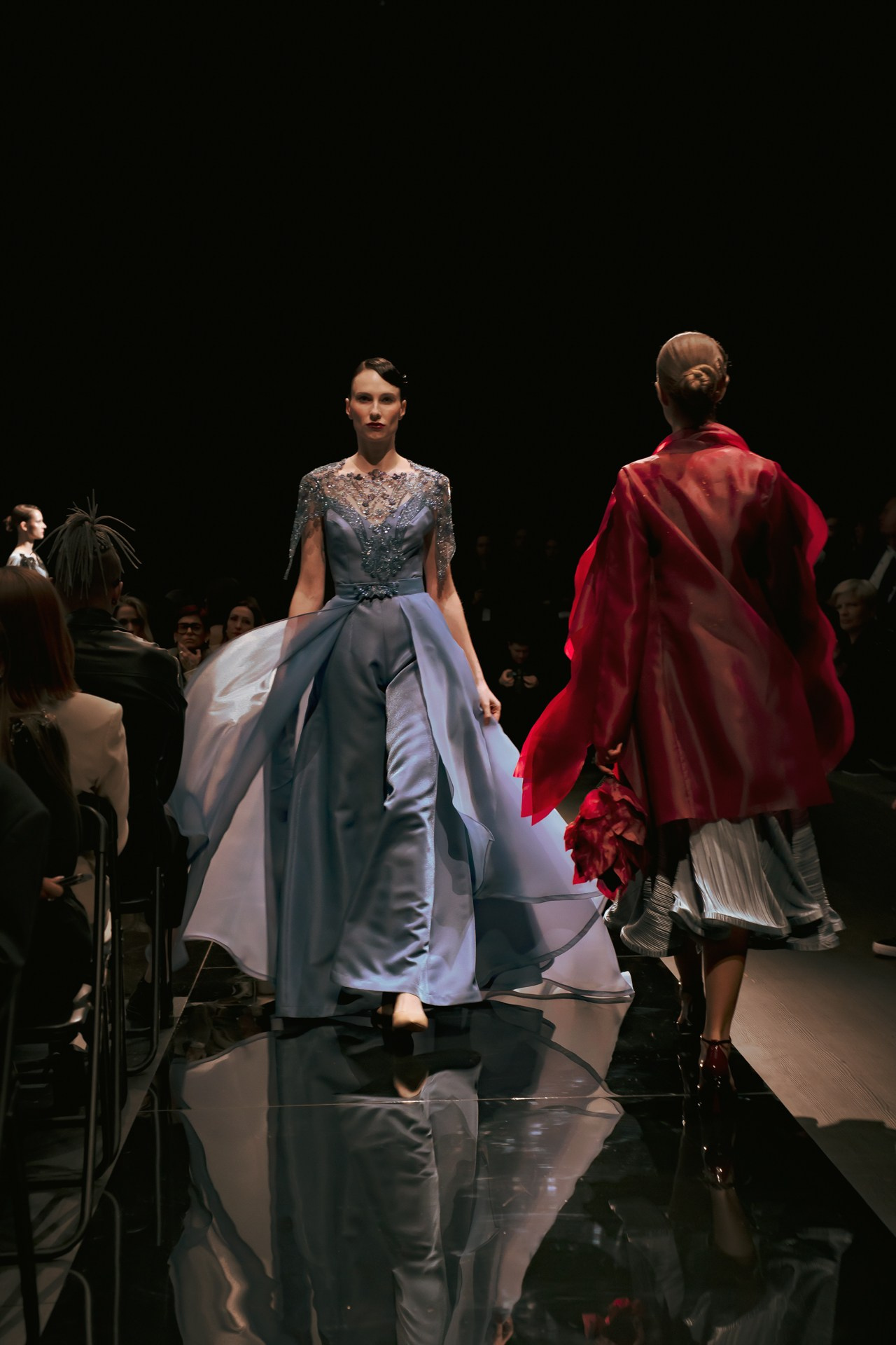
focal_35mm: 62
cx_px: 448
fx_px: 2314
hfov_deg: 21.9
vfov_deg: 32.4
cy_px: 672
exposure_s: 1/125
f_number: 5
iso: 2000
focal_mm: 62
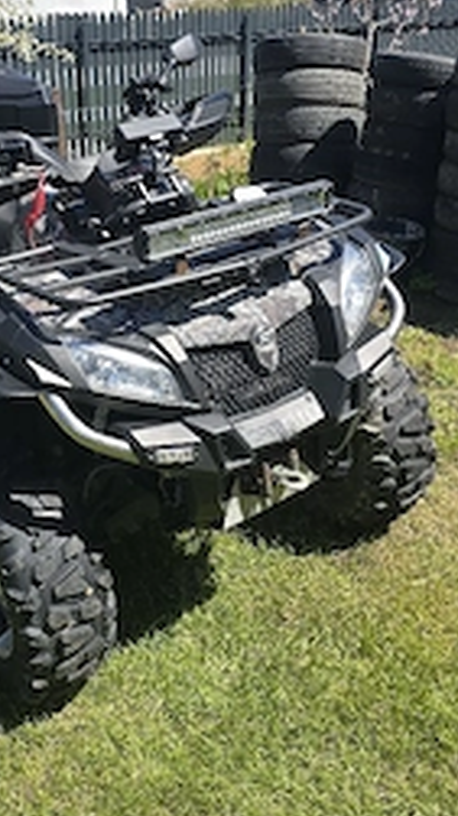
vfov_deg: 50.0
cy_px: 309
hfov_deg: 29.0
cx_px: 91
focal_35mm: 40
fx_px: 864
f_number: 1.7
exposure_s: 1/556
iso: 12
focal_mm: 6.3
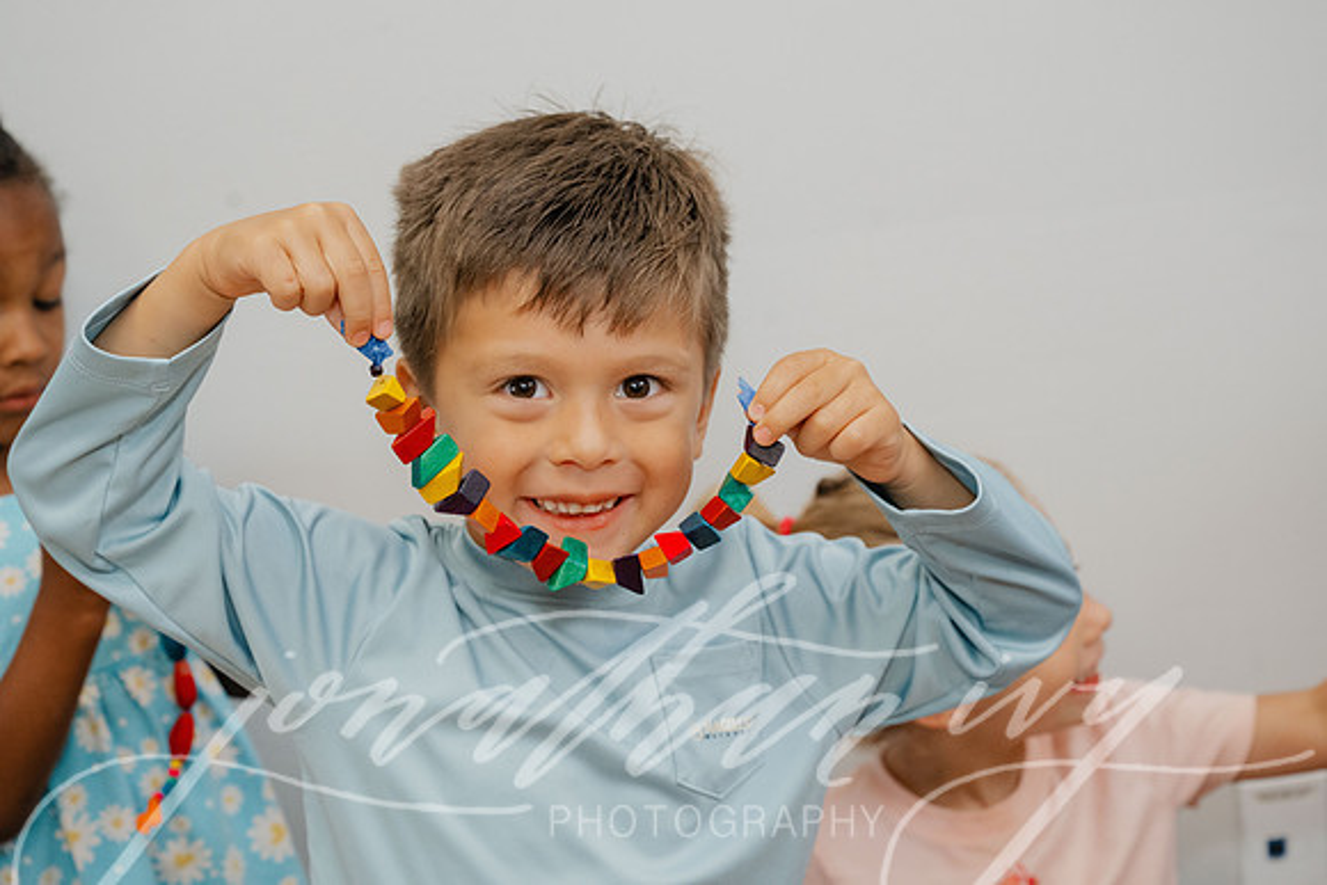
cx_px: 664
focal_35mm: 70
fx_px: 2581
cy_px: 442
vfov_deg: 19.5
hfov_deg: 28.8
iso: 2000
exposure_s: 1/200
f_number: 5.6
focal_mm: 70
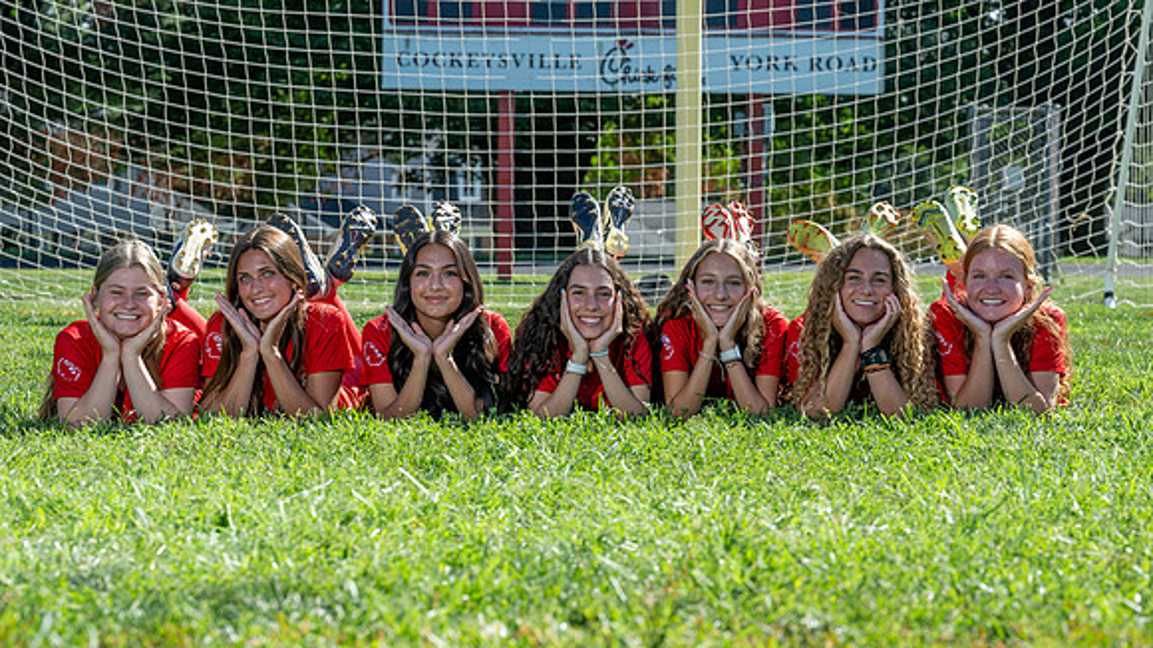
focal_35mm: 124
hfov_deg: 17.3
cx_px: 651
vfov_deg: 9.8
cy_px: 324
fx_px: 3792
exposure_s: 1/320
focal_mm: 92
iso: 200
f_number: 6.3
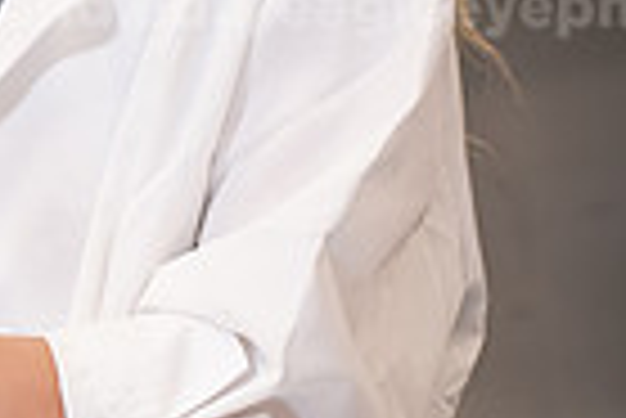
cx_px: -500
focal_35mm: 209
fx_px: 3638
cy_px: 101
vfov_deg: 6.6
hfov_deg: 9.4
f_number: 3.2
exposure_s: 1/200
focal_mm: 50
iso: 640
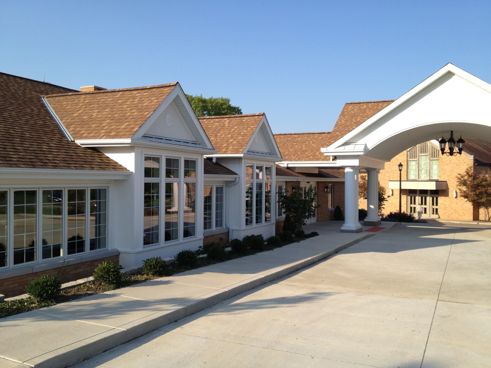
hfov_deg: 52.6
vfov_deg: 40.7
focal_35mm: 35
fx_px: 496
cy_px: 184
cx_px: 246
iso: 64
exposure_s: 1/1004
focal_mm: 4.28
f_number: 2.4
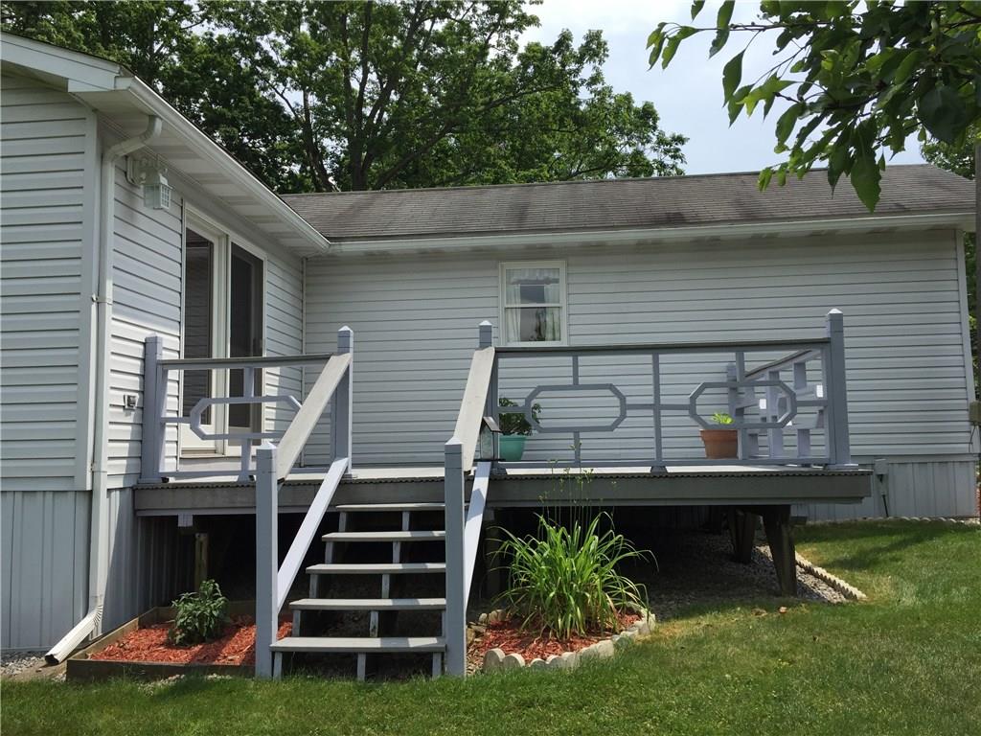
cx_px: 490
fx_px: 822
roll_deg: +1.9
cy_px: 368
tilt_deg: +7.6
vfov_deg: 48.2
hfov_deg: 61.7
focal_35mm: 29
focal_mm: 4.15
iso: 32
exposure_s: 1/2475
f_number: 2.2
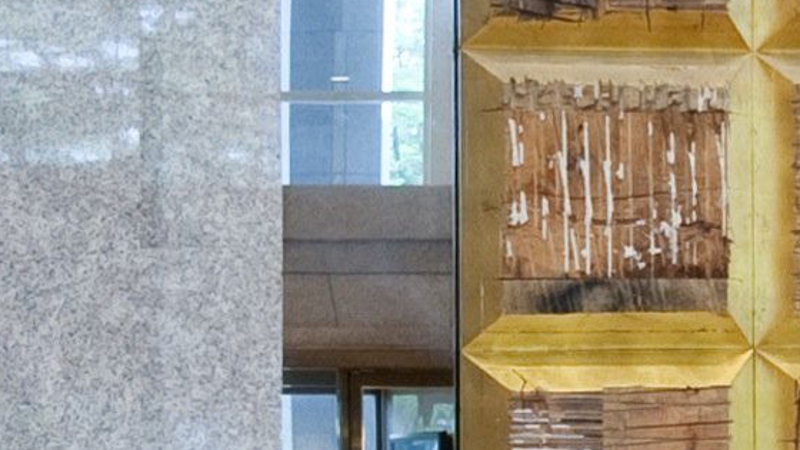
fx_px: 4052
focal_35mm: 191
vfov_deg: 6.3
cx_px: 873
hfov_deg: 11.1
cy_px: 527
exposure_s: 1/1.43
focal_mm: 24
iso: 400
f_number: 11
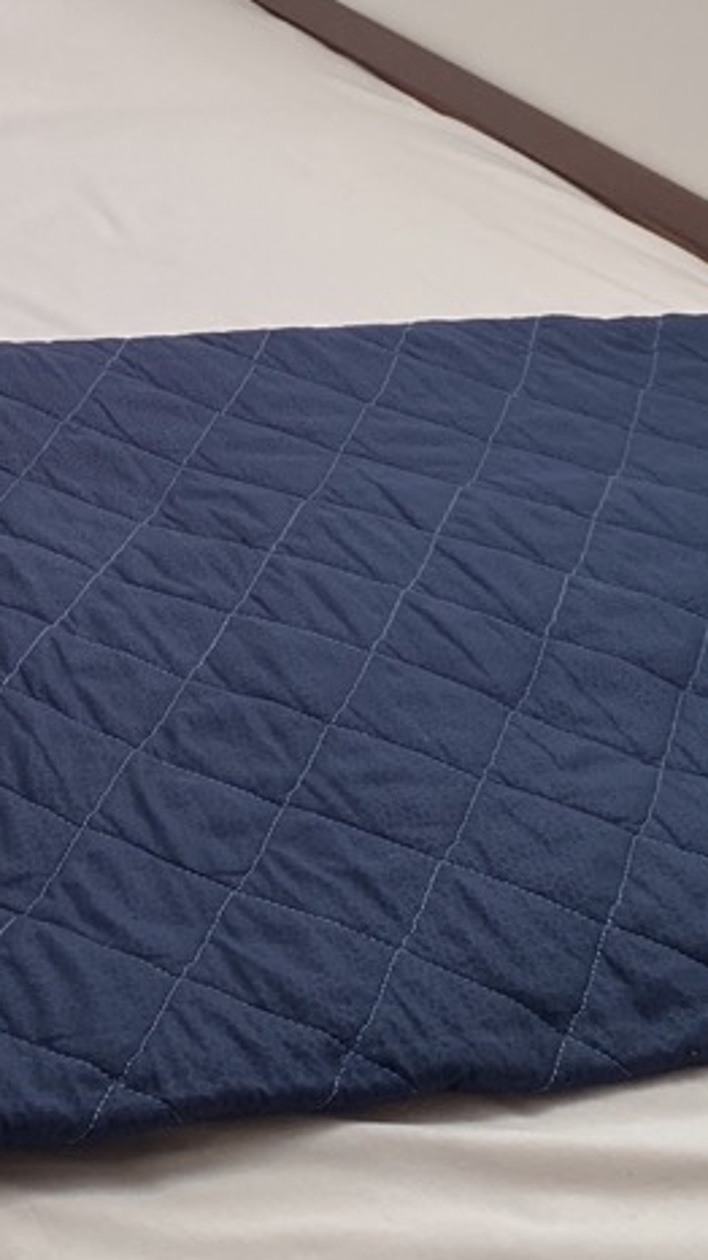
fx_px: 2437
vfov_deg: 28.1
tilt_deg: -20.4
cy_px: 168
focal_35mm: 73
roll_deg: -8.6
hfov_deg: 15.9
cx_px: -141
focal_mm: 4.25
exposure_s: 1/121
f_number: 1.8
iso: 100
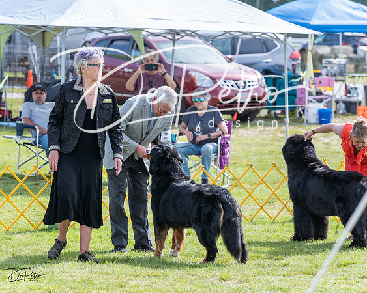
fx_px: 2173
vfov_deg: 7.7
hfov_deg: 9.7
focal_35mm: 200
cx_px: 157
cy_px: 140
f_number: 5.6
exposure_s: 1/1250
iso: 800
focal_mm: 167
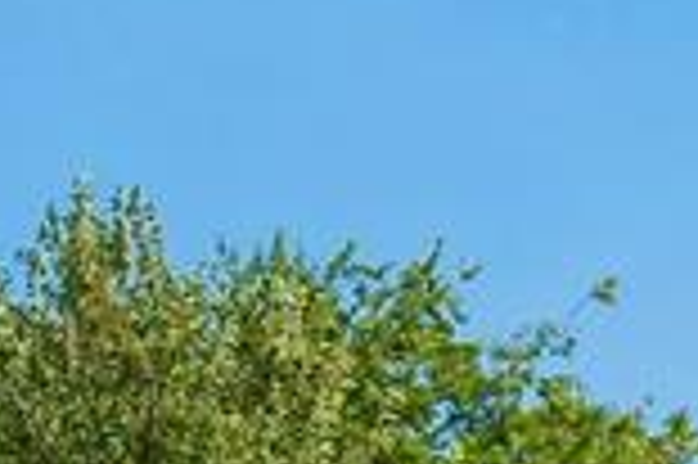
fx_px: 4474
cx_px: 1353
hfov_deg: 8.5
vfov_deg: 5.6
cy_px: 1360
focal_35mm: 231
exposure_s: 1/800
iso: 200
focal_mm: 35
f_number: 8
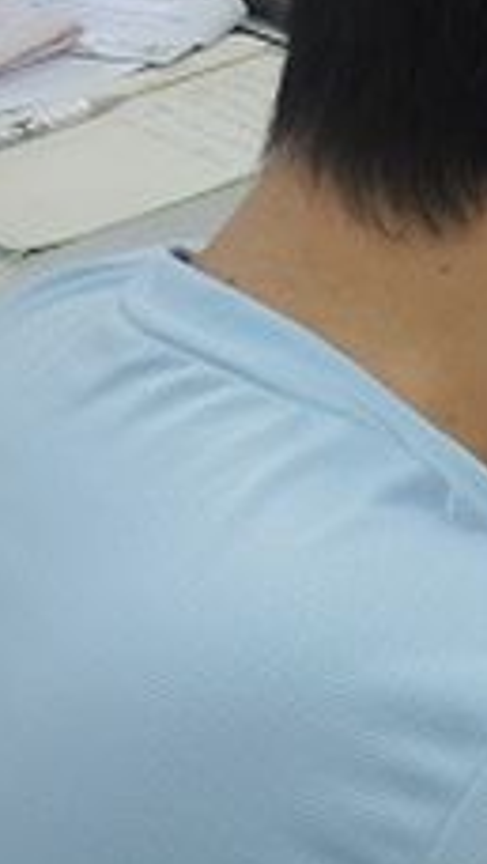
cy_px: 594
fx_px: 3050
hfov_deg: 8.3
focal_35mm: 133
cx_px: 1201
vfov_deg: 16.1
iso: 140
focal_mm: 7.6
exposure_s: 1/50
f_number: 2.2
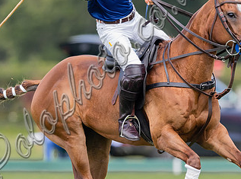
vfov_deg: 1.1
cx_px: 114
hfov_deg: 1.5
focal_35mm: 1343
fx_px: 9311
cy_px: 86
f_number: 4
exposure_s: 1/1000
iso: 400
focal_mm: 500
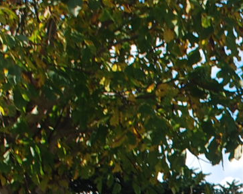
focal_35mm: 197
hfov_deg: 9.3
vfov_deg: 7.6
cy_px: 337
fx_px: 1417
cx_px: 468
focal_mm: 26
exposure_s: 1/200
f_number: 5.6
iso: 100
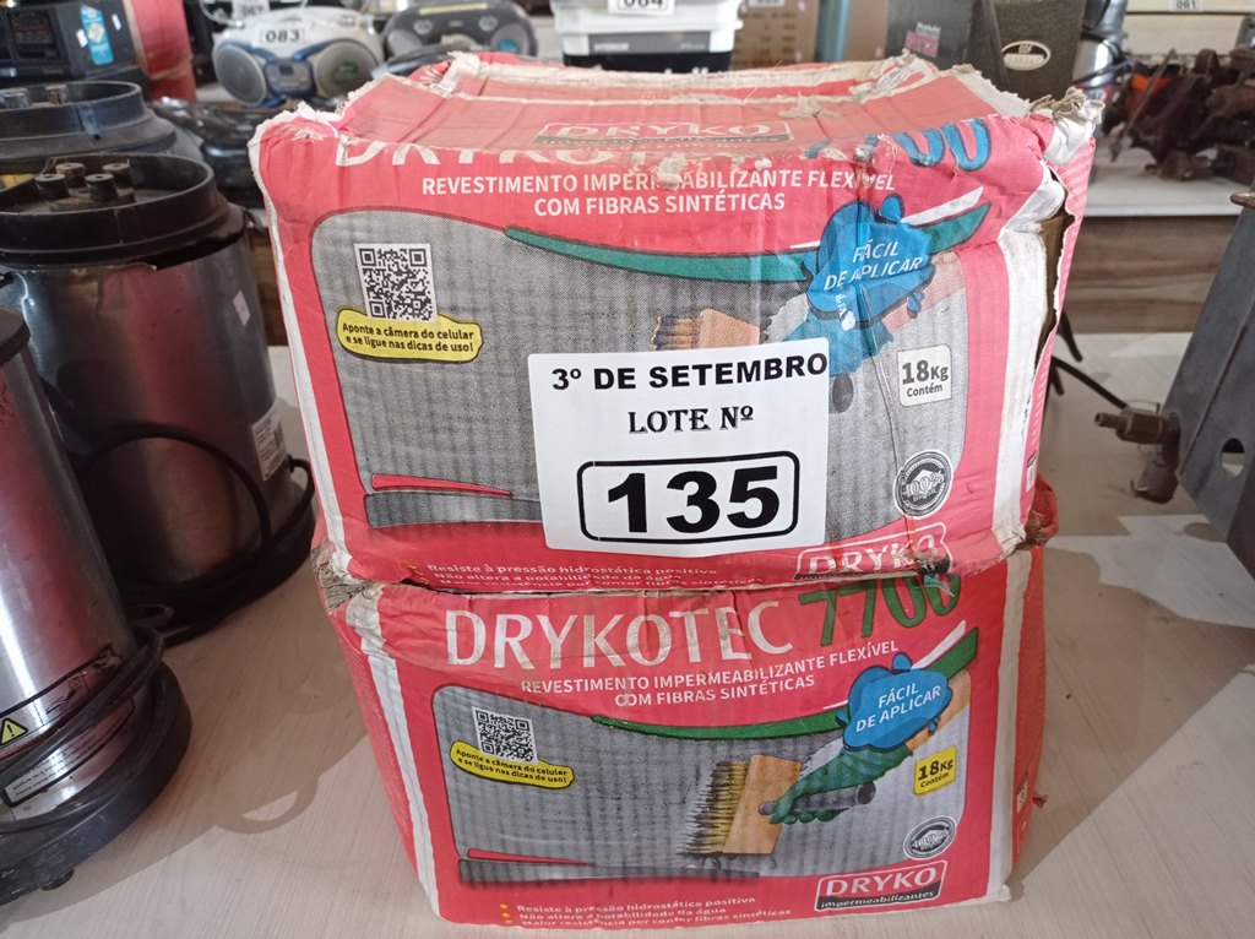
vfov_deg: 49.7
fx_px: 1014
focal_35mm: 28
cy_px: 470
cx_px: 628
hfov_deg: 63.5
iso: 521
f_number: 1.79
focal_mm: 4.7
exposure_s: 1/24
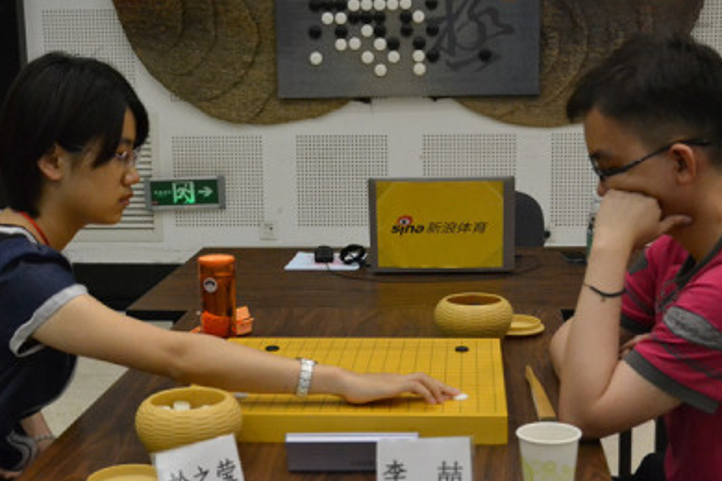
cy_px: 250
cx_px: 370
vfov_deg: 22.6
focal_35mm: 60
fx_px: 1203
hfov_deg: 33.4
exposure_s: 1/320
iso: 2800
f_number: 4
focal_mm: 26
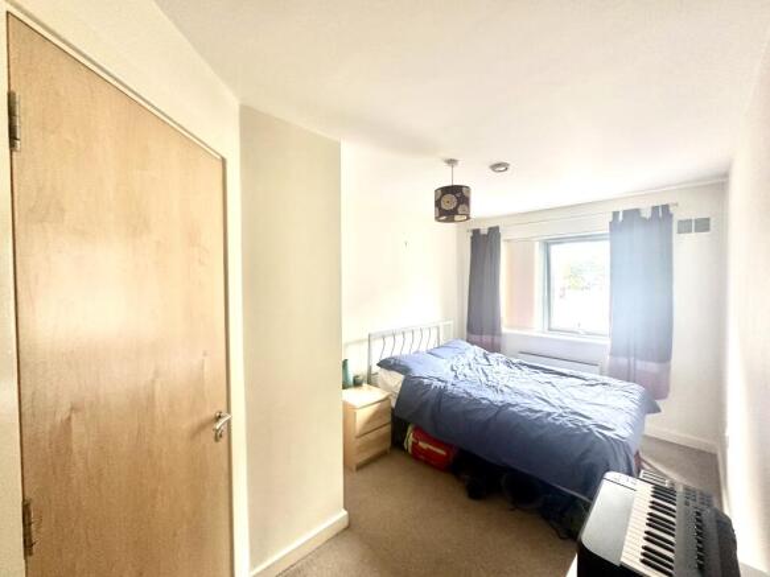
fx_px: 311
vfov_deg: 85.7
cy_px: 288
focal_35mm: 14
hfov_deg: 102.1
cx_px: 385
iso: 320
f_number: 2.2
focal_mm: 2.22
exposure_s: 1/73
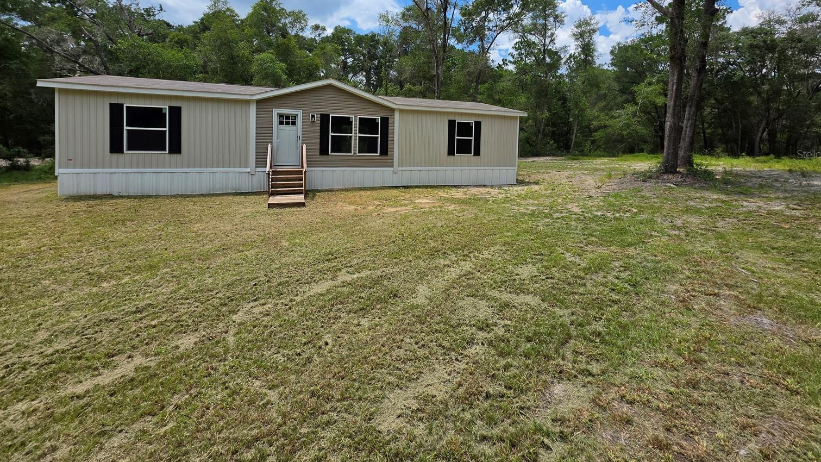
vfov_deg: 68.5
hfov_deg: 103.0
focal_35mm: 15
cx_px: 413
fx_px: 327
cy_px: 154
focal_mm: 2.2
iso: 32
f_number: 1.9
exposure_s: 1/2497
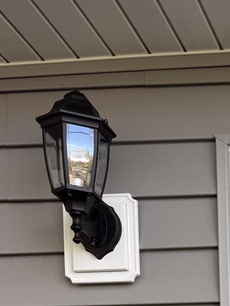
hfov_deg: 15.6
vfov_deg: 18.7
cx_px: 376
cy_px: 522
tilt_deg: -3.6
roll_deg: -0.4
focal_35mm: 85
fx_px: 753
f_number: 1.78
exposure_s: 1/321
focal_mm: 6.76
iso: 80
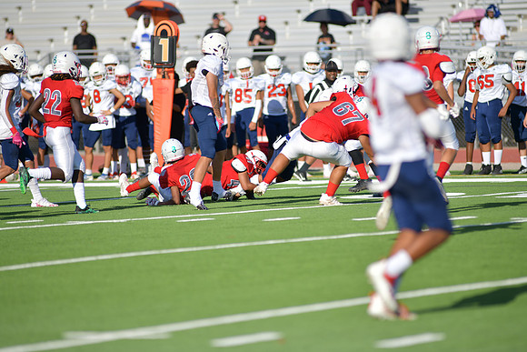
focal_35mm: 300
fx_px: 4392
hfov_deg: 6.9
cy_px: 176
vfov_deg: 4.6
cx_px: 264
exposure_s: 1/2000
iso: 90
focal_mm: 300
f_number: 3.5
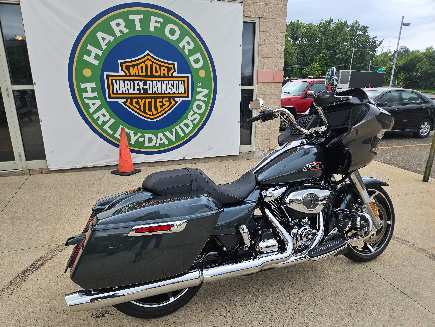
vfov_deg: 58.9
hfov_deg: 73.9
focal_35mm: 23
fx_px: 289
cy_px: 164
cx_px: 218
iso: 25
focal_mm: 5.4
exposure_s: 1/279
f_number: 1.8
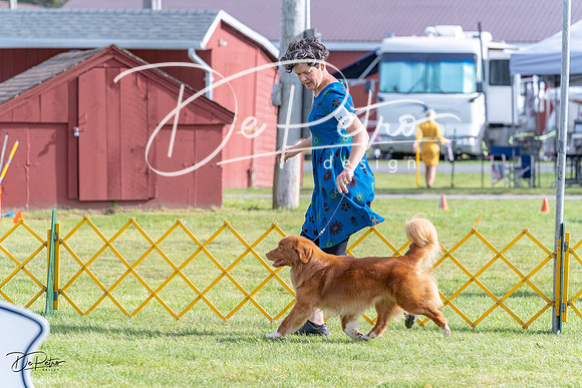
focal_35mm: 176
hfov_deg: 11.7
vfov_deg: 7.8
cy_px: 194
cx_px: 291
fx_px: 2846
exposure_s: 1/1250
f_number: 5.6
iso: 400
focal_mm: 176
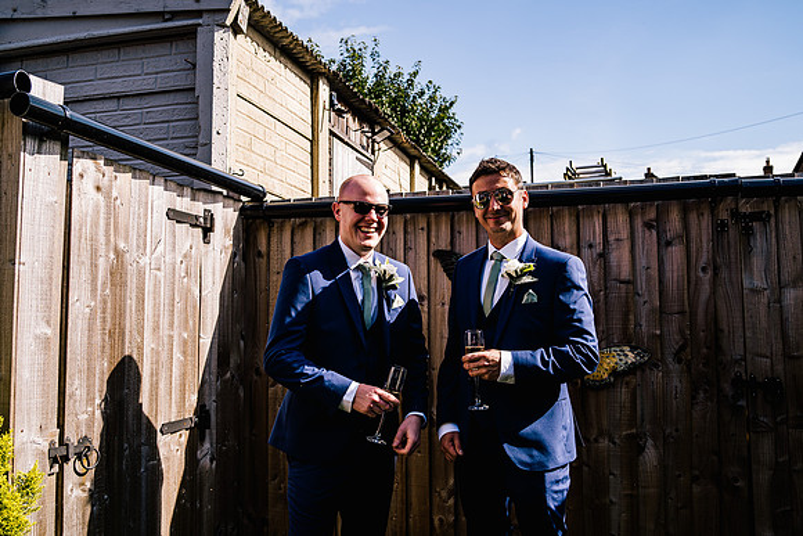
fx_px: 792
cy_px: 268
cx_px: 402
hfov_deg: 53.8
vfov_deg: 37.4
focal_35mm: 35
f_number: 5
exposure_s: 1/320
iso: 50
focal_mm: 35
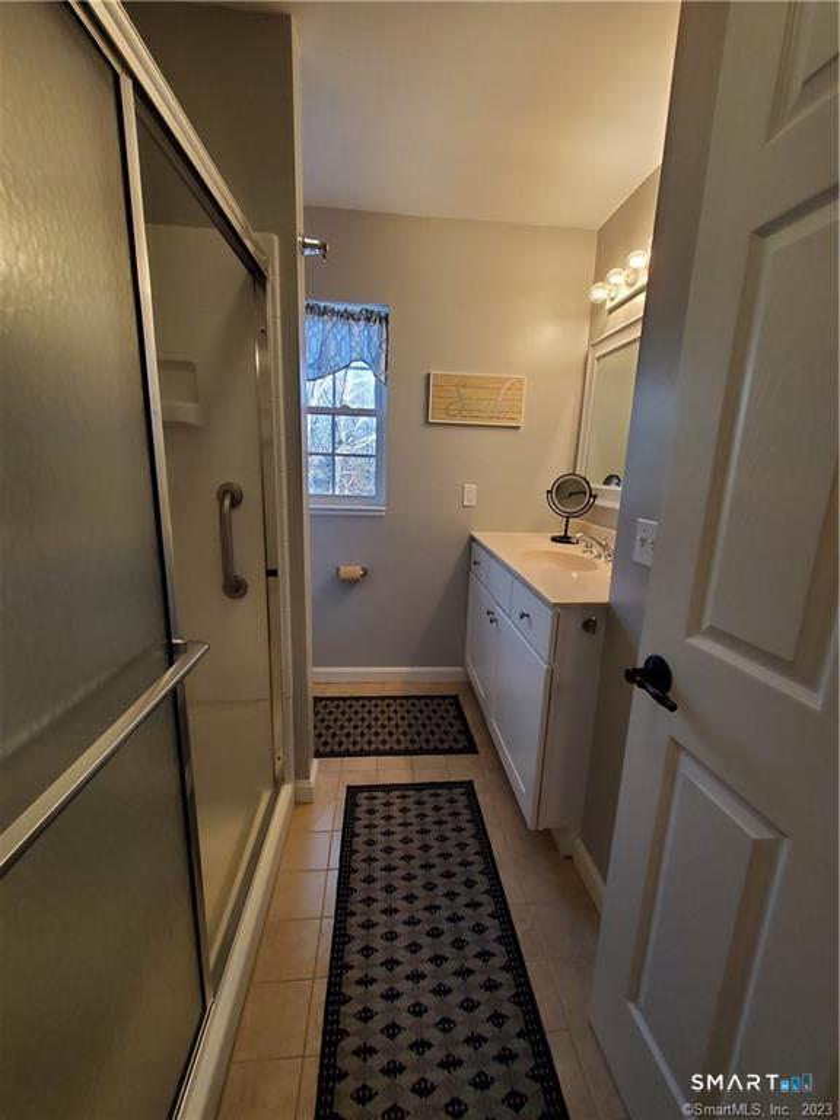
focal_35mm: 13
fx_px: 421
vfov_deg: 106.2
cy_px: 560
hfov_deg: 89.9
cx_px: 420
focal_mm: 1.8
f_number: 2.2
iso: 160
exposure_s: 1/60
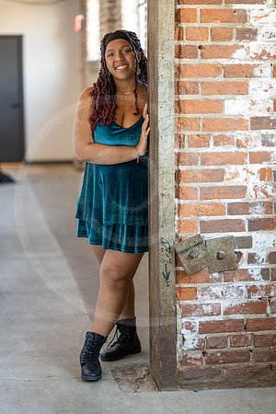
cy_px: 207
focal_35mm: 85
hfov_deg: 16.1
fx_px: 977
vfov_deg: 23.9
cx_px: 138
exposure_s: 1/100
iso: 500
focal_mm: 85
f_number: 1.8
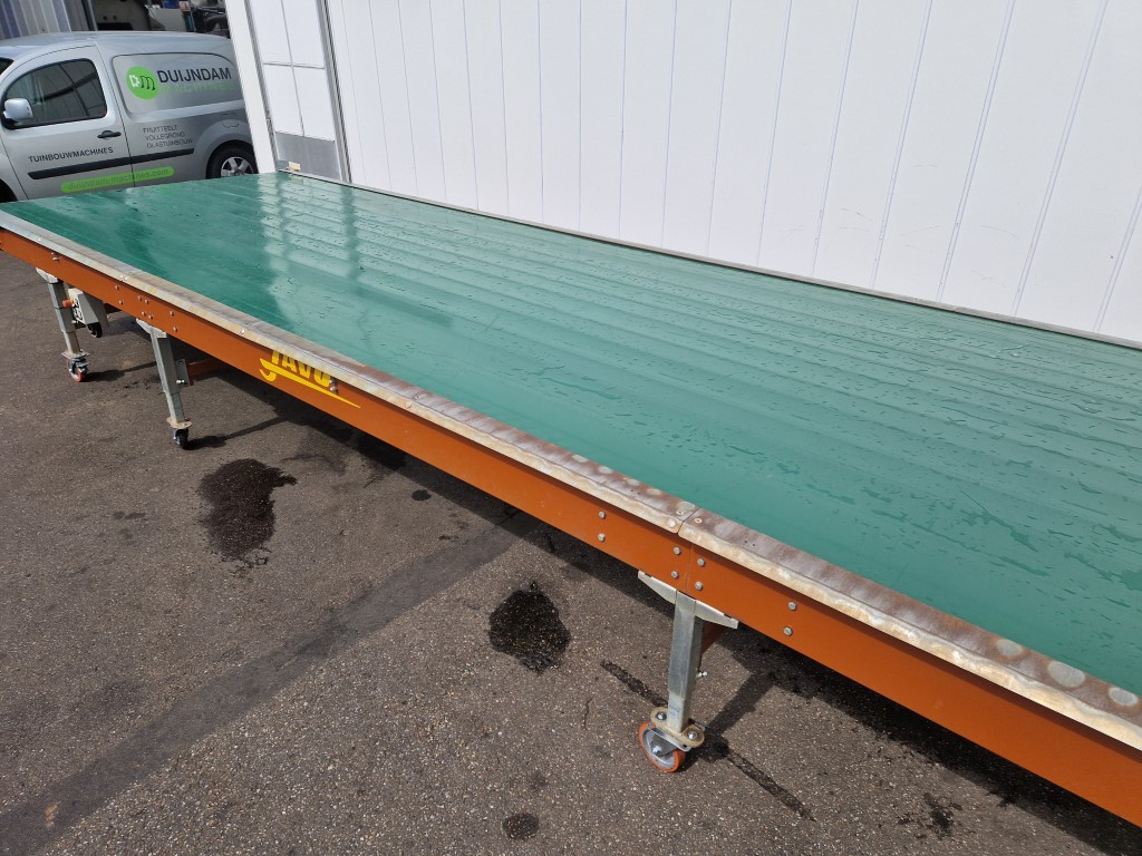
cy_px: 428
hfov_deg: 73.9
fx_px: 759
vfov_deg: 58.9
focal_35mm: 23
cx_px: 571
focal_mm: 5.4
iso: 50
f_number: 1.8
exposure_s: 1/1940
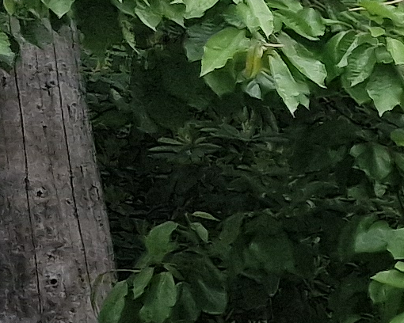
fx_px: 2104
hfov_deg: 8.6
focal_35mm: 176
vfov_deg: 8.0
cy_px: 810
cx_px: 1324
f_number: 1.8
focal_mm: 6.4
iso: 50
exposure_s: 1/404
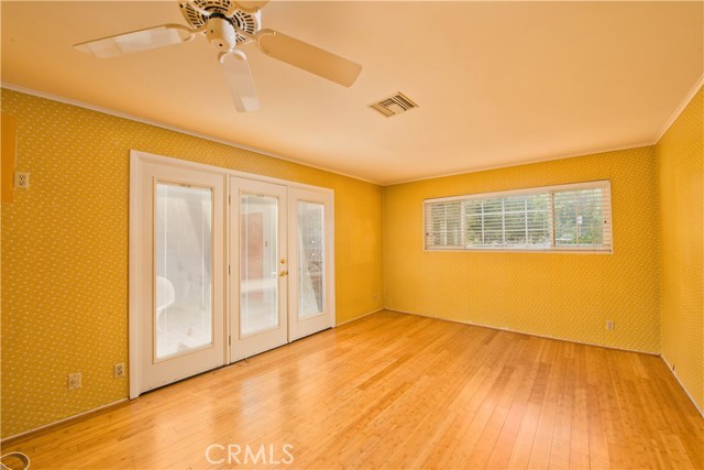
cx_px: 352
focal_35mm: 14
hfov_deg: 104.2
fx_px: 274
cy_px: 235
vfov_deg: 81.2
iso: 400
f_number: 10
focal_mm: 14
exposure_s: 1/125
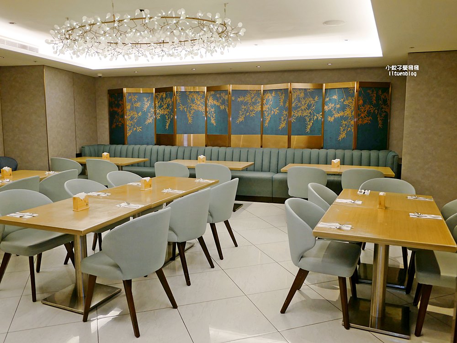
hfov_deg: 63.4
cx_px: 228
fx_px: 370
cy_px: 172
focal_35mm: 28
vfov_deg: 49.8
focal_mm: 14
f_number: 2.5
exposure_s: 1/60
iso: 320
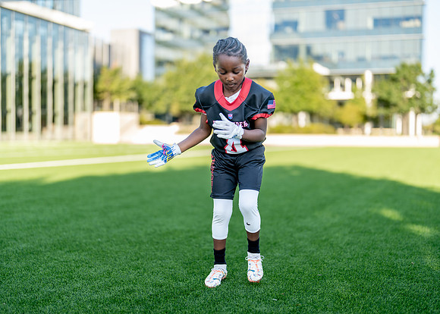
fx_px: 655
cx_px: 220
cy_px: 157
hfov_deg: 37.2
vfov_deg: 27.0
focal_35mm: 52
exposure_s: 1/1000
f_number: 1.2
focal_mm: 50
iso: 100
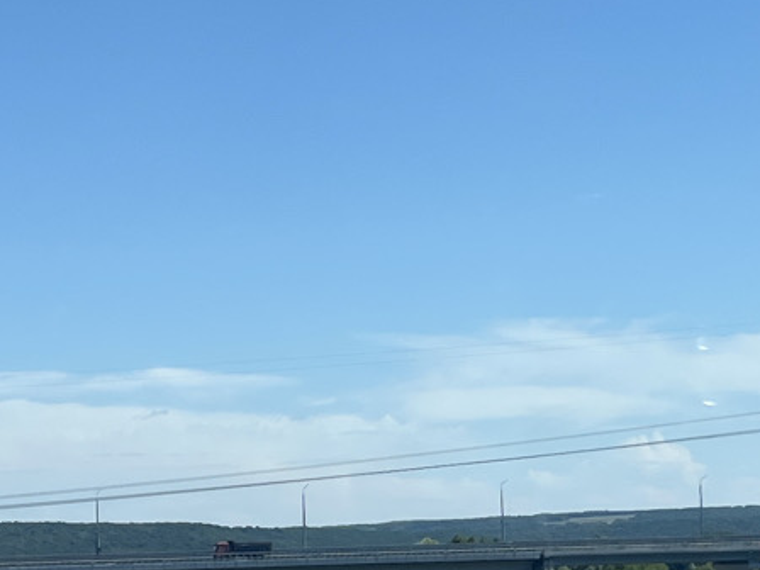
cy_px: 405
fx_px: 2547
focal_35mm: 116
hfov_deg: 16.9
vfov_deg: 12.7
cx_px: 256
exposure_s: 1/3745
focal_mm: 5.1
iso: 50
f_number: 1.6
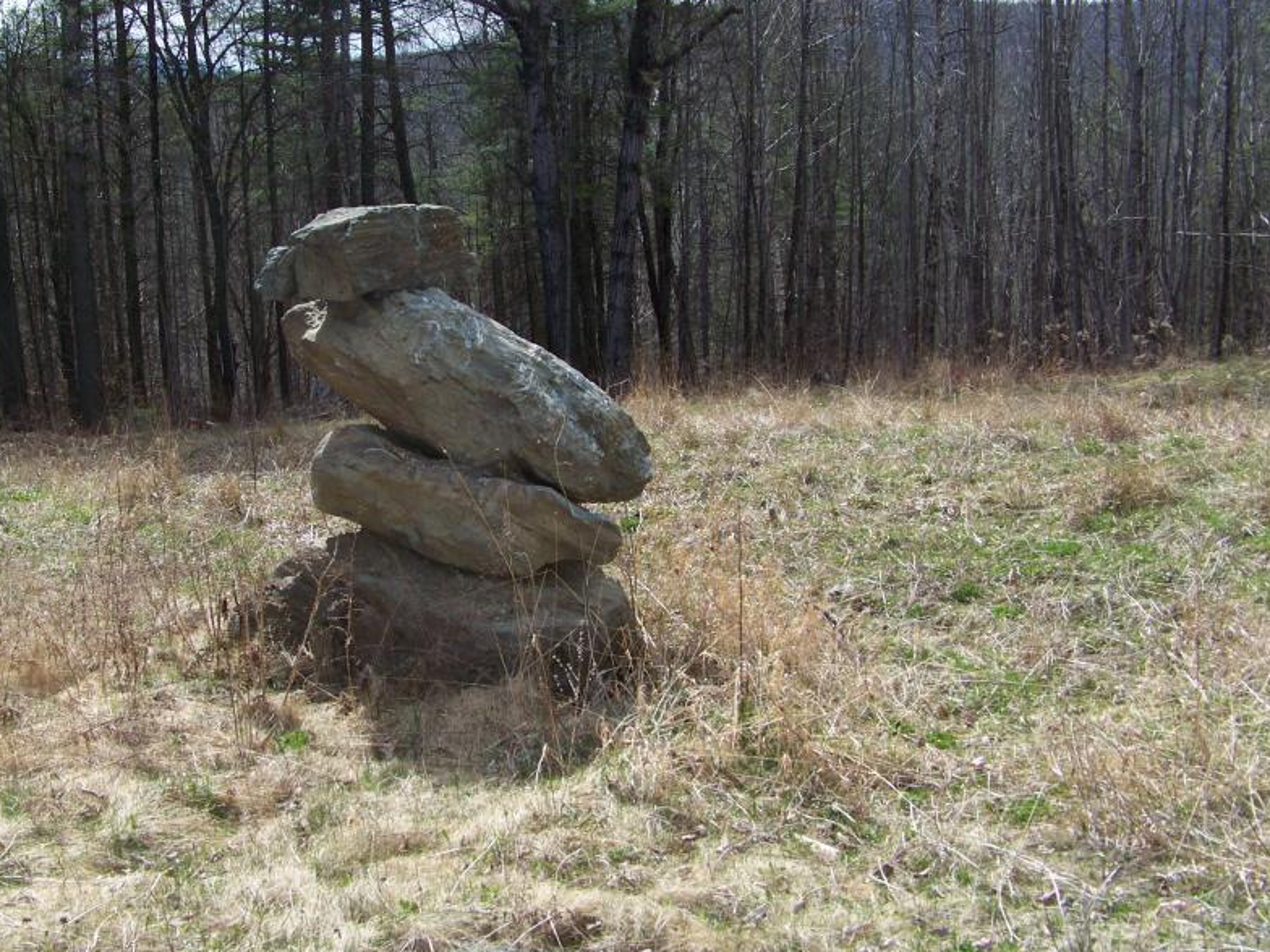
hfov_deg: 40.1
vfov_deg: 30.8
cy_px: 395
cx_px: 473
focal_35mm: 47
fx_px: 1724
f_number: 4
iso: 69
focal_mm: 5.85
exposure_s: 1/500
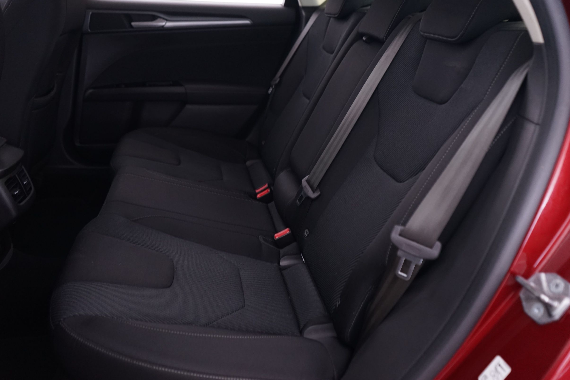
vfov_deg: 43.6
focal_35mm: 30
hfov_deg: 61.9
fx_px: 475
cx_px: 288
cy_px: 190
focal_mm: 29
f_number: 3.5
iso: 1250
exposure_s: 1/4
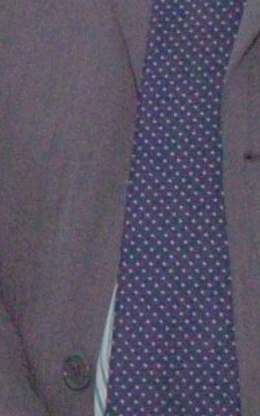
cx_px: -466
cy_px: 191
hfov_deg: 5.7
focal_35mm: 218
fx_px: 2469
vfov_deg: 9.6
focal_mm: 18
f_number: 9
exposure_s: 1/250
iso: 1600
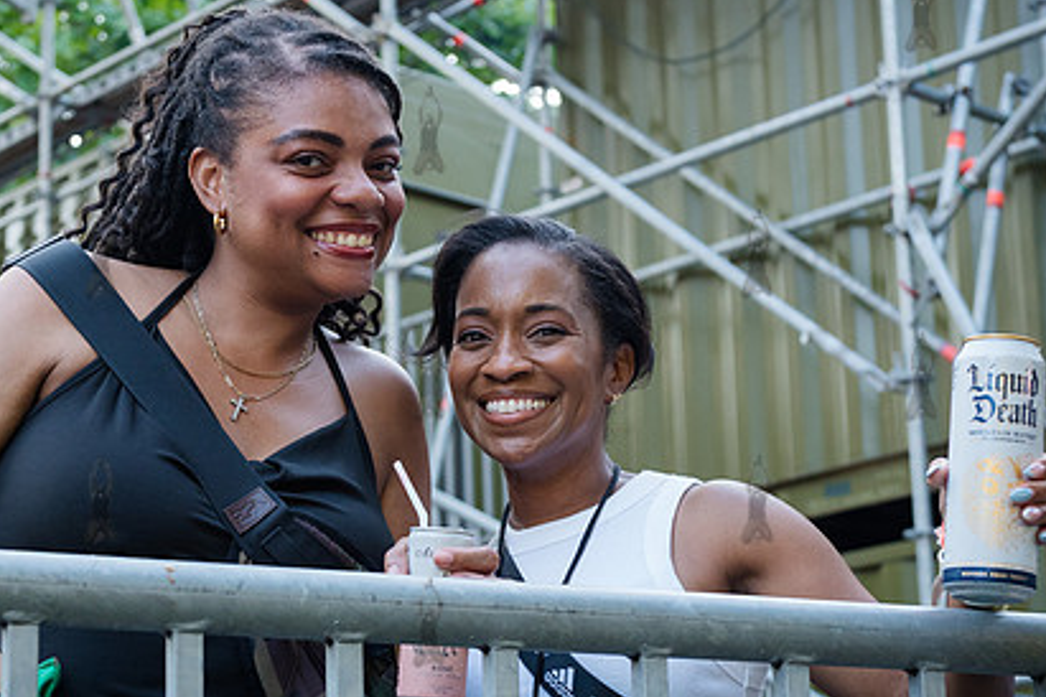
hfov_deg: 22.6
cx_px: 383
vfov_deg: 15.2
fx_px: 2615
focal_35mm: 90
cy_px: 433
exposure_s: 1/200
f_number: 4
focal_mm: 48
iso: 1000
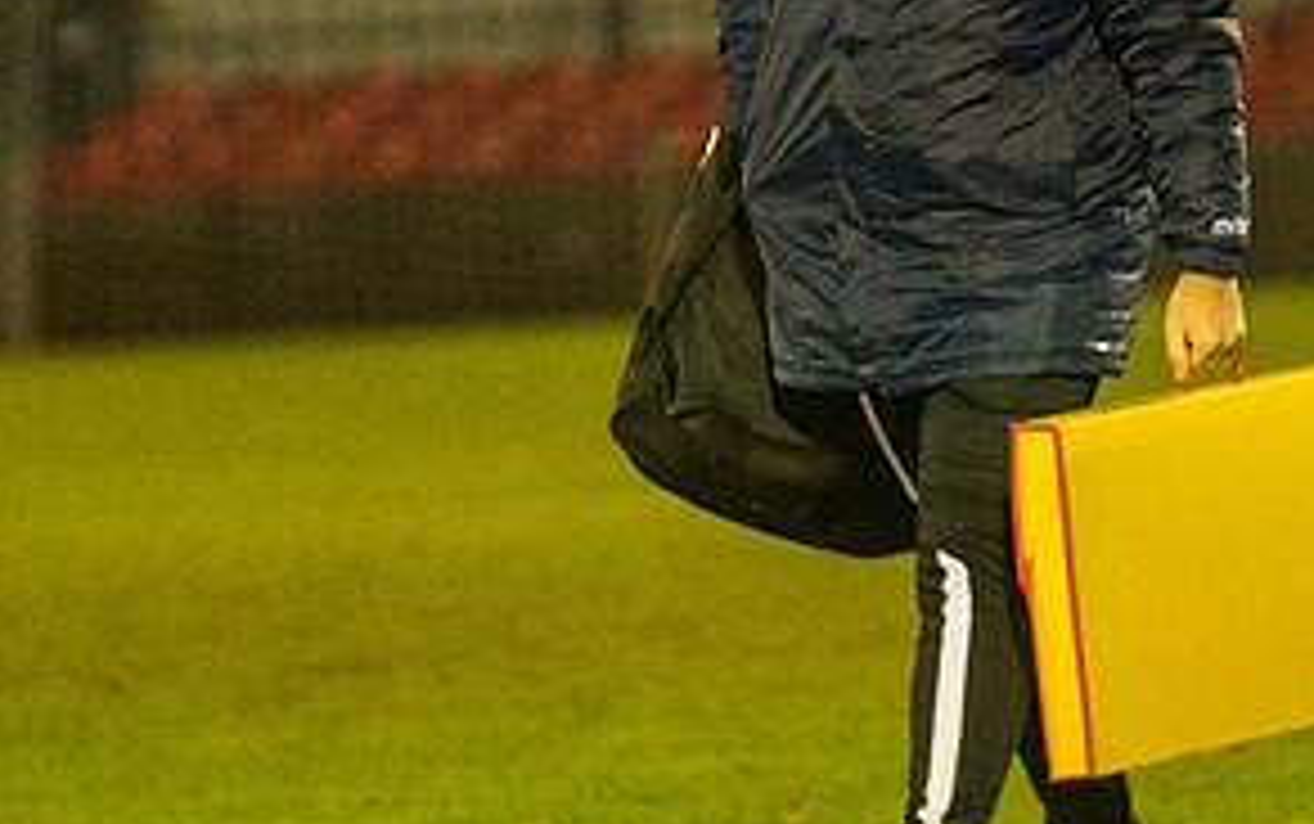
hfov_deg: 3.0
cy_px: 239
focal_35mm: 689
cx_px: 964
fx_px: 24693
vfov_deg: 1.9
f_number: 2.8
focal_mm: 195
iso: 5000
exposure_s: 1/800
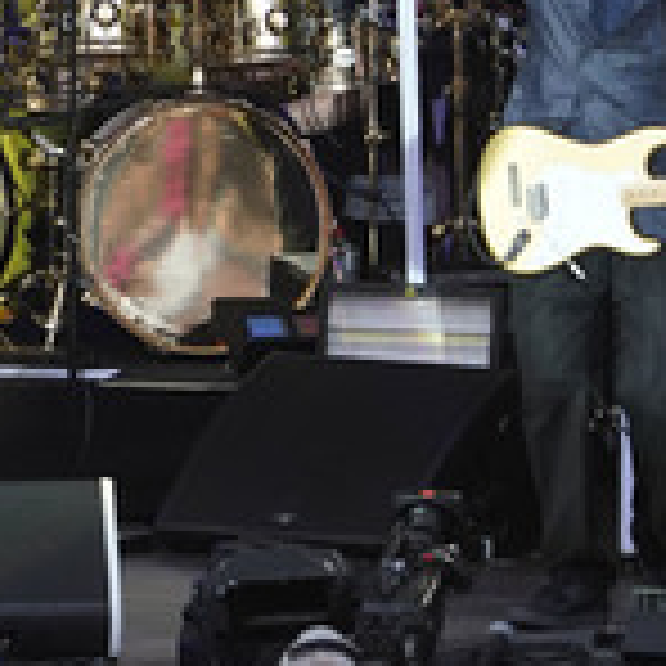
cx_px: -7
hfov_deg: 1.7
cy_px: 72
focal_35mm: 1017
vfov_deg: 1.7
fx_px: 22137
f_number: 6.3
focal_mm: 394
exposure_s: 1/1250
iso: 3200
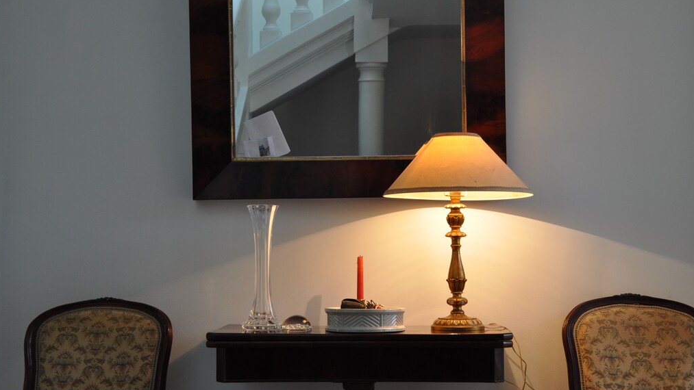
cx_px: 347
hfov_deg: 37.5
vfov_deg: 21.6
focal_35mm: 56
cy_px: 176
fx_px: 1022
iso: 360
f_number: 5.6
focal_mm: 35
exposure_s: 1/30
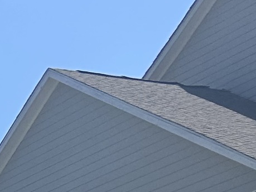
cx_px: -585
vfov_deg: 7.9
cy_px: 476
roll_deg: -3.8
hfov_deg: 8.7
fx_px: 1286
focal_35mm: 174
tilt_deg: +3.5
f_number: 1.5
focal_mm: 5.7
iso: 50
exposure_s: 1/5882
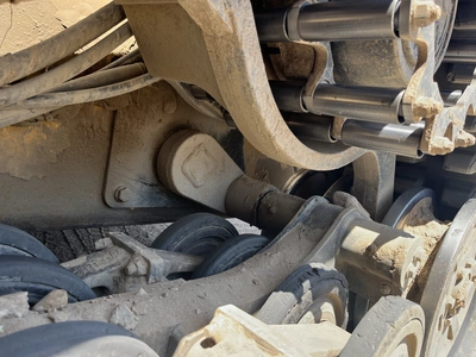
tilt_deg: -7.6
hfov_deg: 67.3
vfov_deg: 53.1
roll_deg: -11.8
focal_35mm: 26
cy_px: 178
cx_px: 238
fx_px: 358
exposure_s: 1/415
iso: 50
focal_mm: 5.1
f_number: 1.6
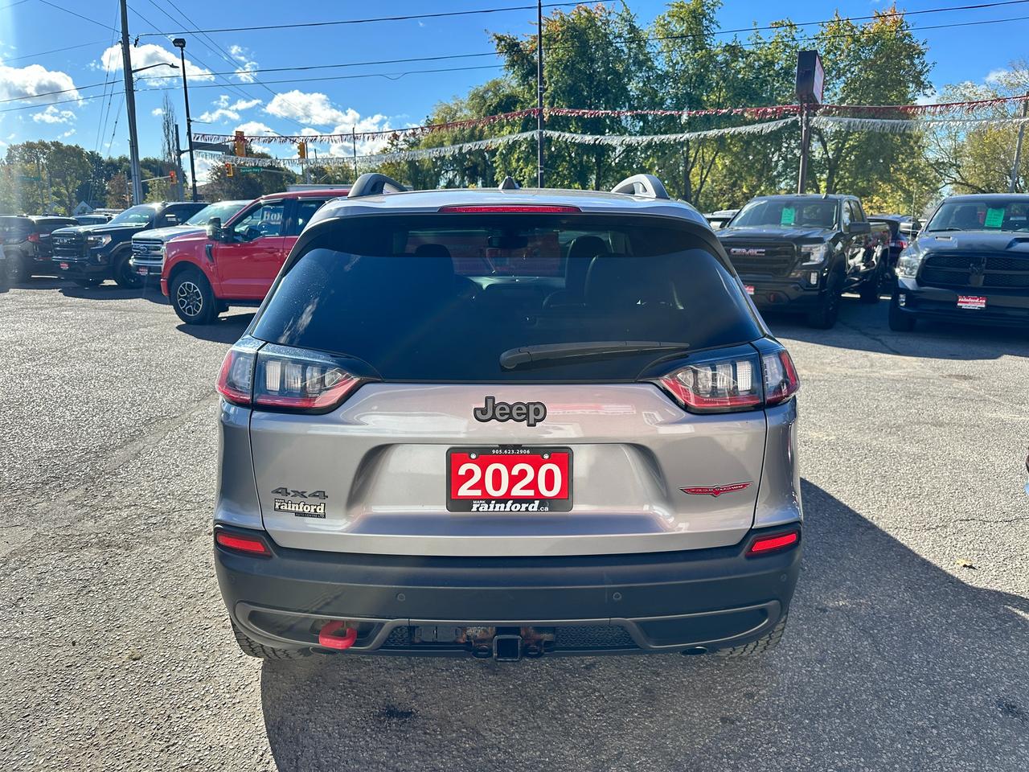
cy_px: 386
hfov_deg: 71.6
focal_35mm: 24
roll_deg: -0.6
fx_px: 713
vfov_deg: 56.8
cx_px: 514
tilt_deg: -13.4
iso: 80
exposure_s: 1/2299
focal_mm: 6.86
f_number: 1.78
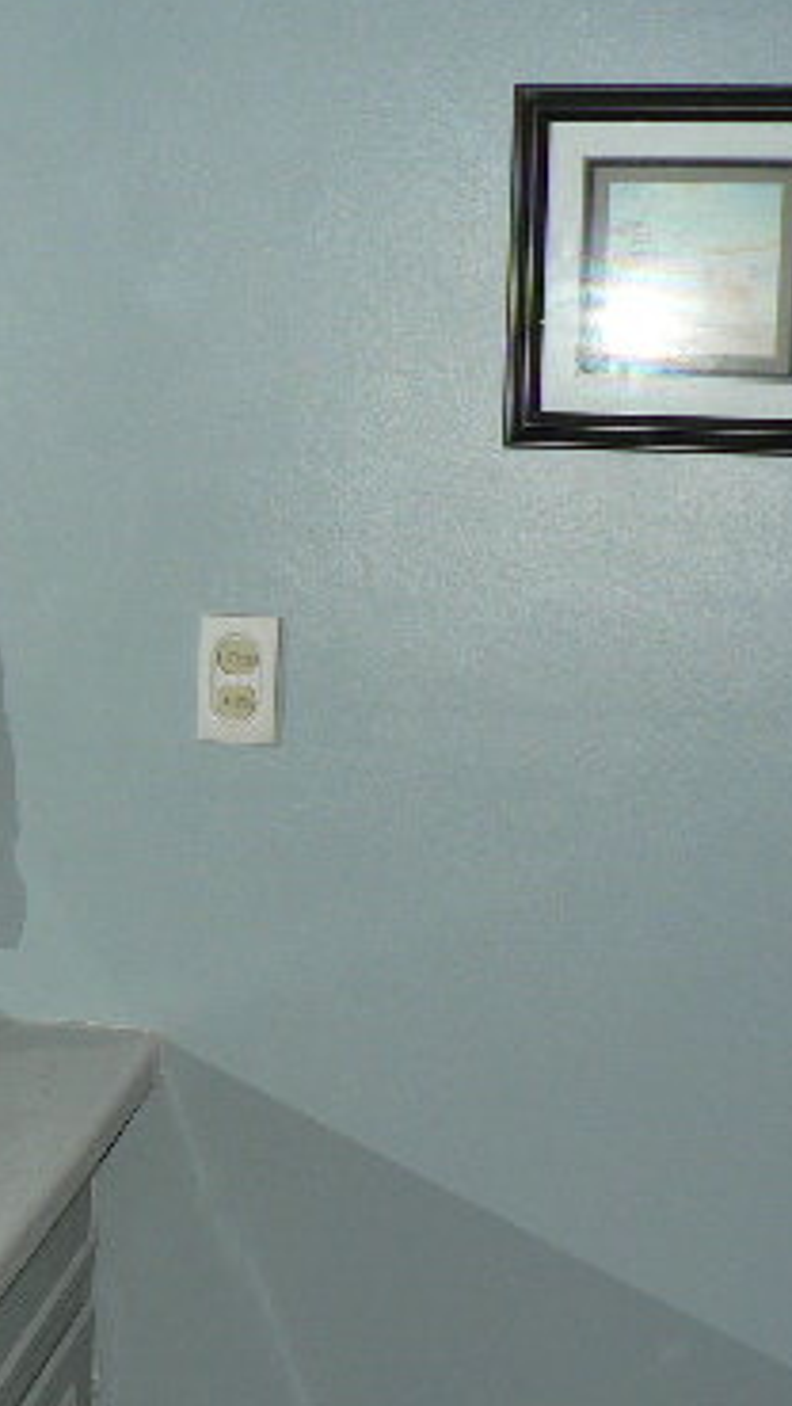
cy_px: 800
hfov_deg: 17.0
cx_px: -156
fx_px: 2535
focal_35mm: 68
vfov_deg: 30.9
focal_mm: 6
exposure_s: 1/60
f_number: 2.8
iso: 100
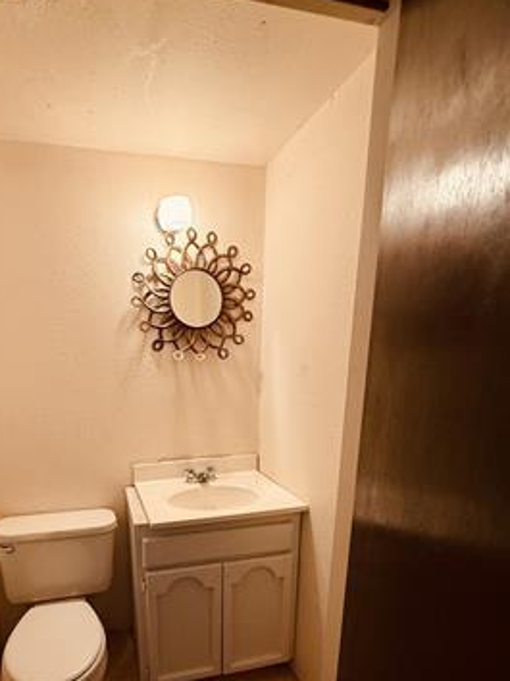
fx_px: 374
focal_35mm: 19
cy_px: 439
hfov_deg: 66.6
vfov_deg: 82.6
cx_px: 166
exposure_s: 1/60
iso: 200
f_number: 2.2
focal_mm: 2.22
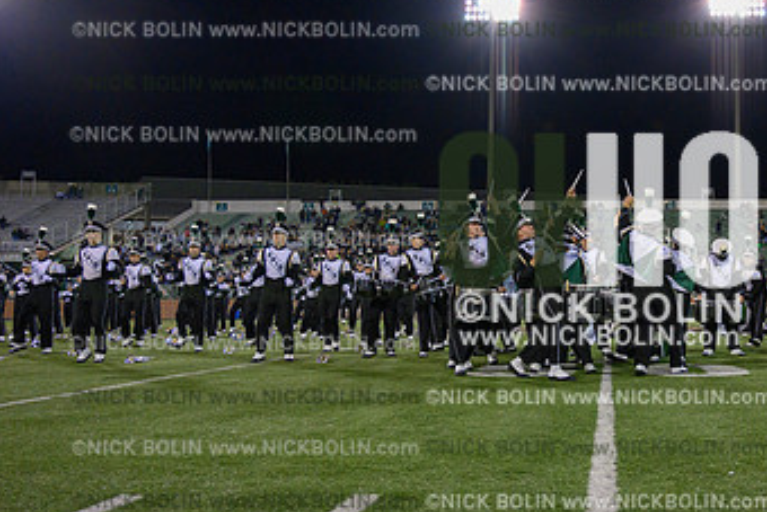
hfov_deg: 45.3
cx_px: 598
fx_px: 874
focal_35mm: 41
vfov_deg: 32.7
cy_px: 240
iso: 5000
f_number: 4
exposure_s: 1/1000
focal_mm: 24
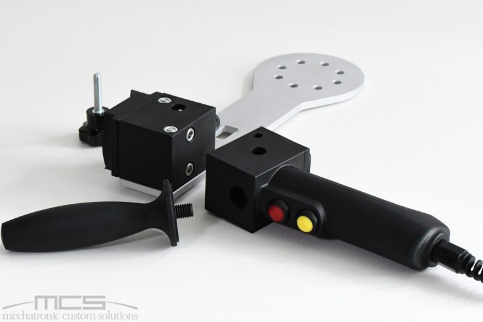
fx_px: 1409
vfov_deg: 13.0
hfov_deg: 19.5
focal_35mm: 105
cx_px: 242
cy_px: 161
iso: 10000
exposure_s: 1/125
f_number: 11
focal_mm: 70
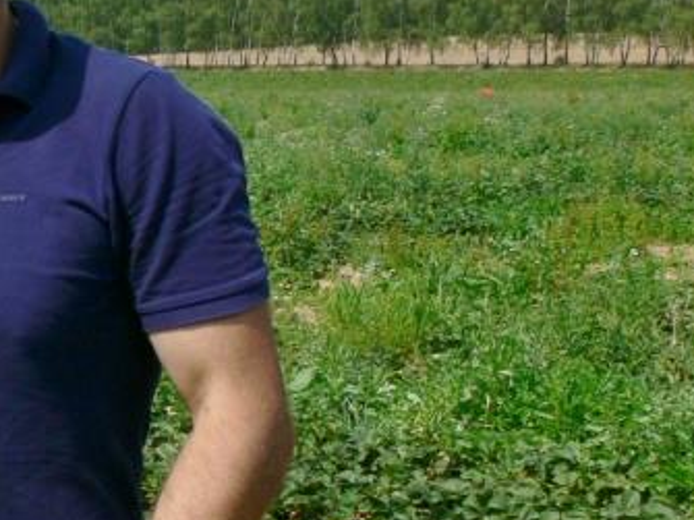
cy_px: 412
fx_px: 2144
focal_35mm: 107
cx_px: -302
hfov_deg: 16.9
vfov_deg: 13.8
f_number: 6.3
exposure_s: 1/400
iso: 80
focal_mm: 7.4
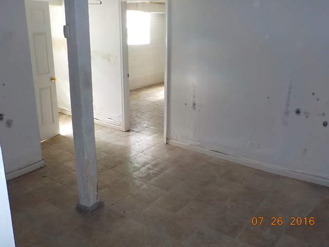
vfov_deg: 46.8
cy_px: 124
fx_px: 285
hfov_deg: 60.0
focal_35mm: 30
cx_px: 164
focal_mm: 4.1
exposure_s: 1/30
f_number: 3.3
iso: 200
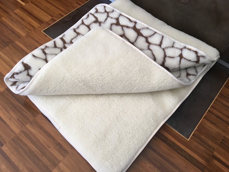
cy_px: 86
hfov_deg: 61.7
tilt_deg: -58.7
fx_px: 192
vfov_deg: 48.2
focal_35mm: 29
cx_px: 114
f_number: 2.2
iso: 32
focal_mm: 4.15
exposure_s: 1/33
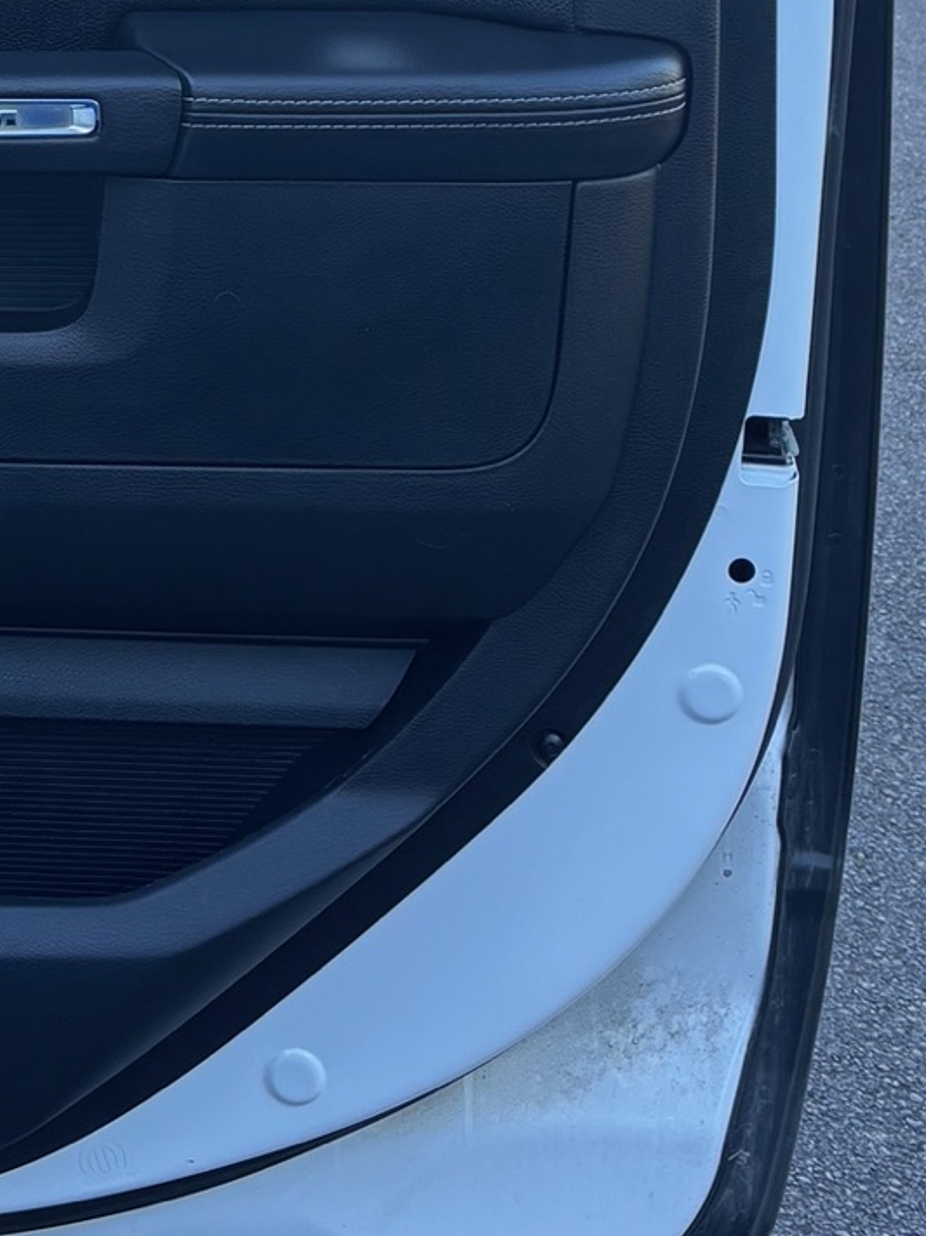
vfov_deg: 23.6
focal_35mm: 75
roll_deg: +1.3
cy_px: -271
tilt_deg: -8.3
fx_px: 2677
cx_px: -134
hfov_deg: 18.7
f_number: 1.6
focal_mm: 5.96
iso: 40
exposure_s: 1/164
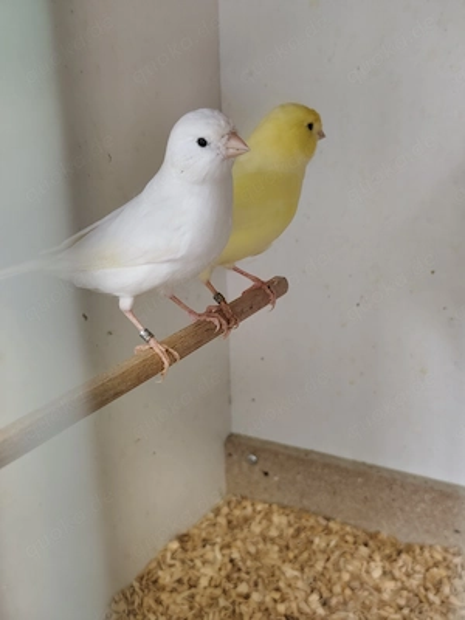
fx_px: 824
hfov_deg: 31.5
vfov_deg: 41.2
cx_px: 232
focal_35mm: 46
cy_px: 310
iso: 800
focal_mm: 6.19
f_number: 1.65
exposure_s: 1/50
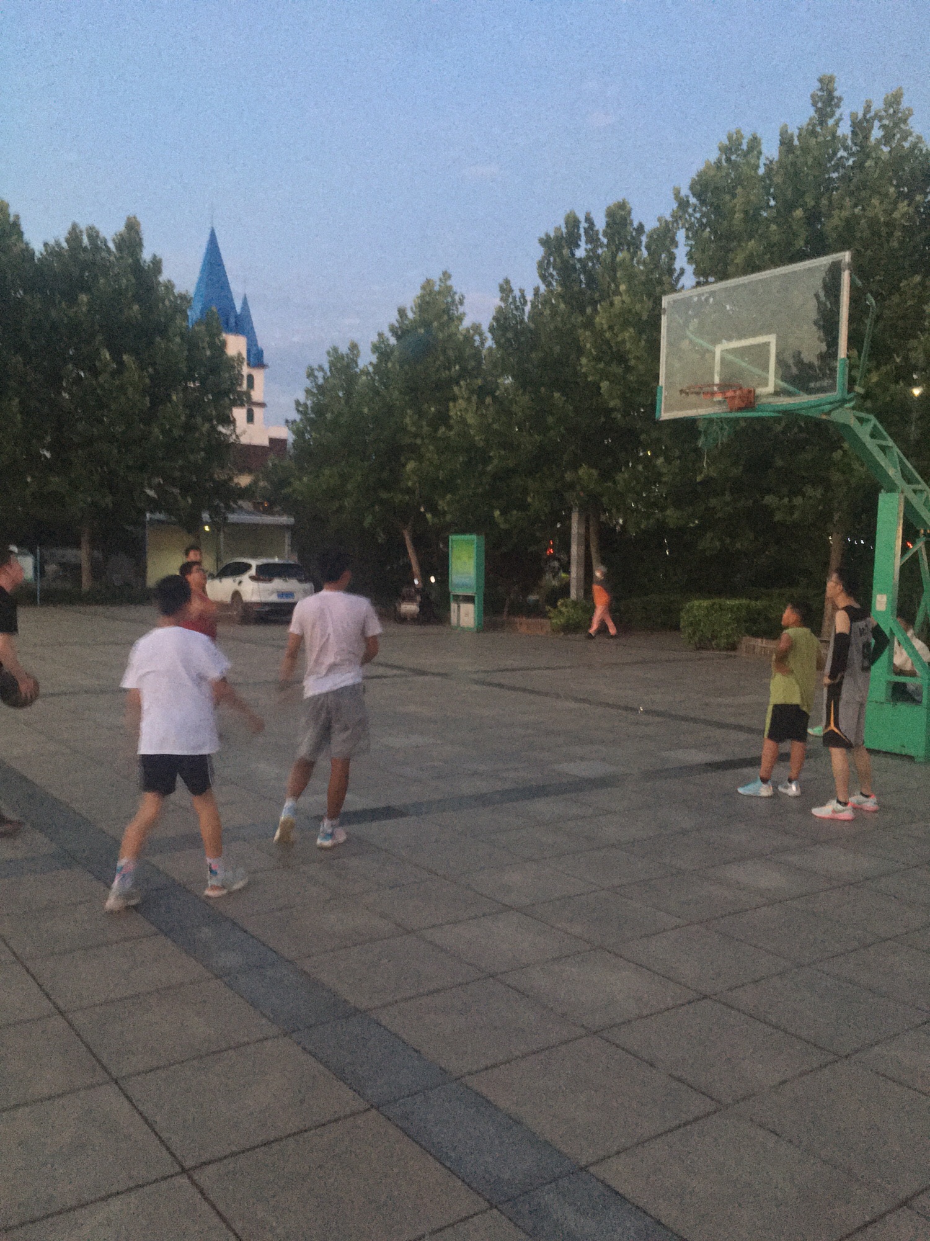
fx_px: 1039
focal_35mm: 29
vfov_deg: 61.7
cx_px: 465
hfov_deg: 48.2
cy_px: 620
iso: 400
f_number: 2.2
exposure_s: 1/17
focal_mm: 4.15
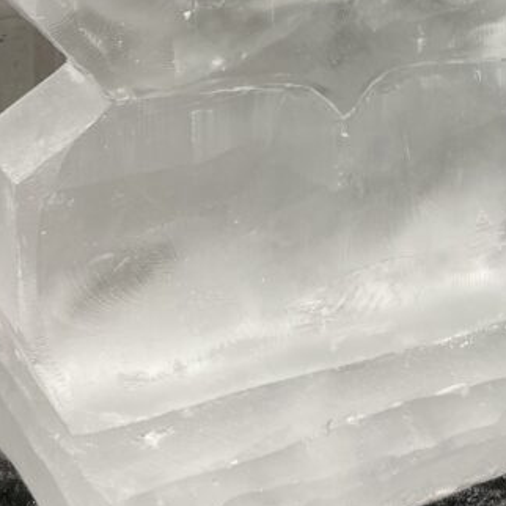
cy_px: -116
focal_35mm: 73
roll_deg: -2.0
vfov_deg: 21.8
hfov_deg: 23.4
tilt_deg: -5.9
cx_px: 388
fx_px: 1207
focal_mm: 4.25
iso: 100
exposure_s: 1/100
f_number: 1.8
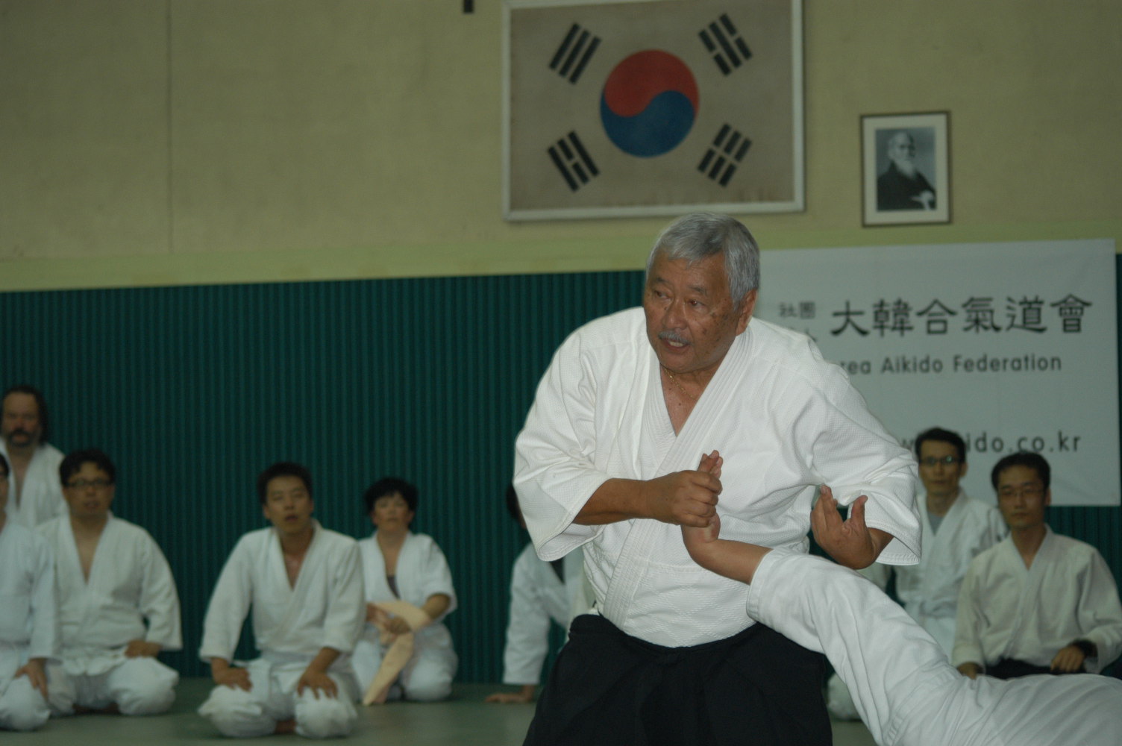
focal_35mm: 105
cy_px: 373
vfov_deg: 13.0
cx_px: 561
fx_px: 3270
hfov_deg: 19.5
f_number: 4
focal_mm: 70
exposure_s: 1/60
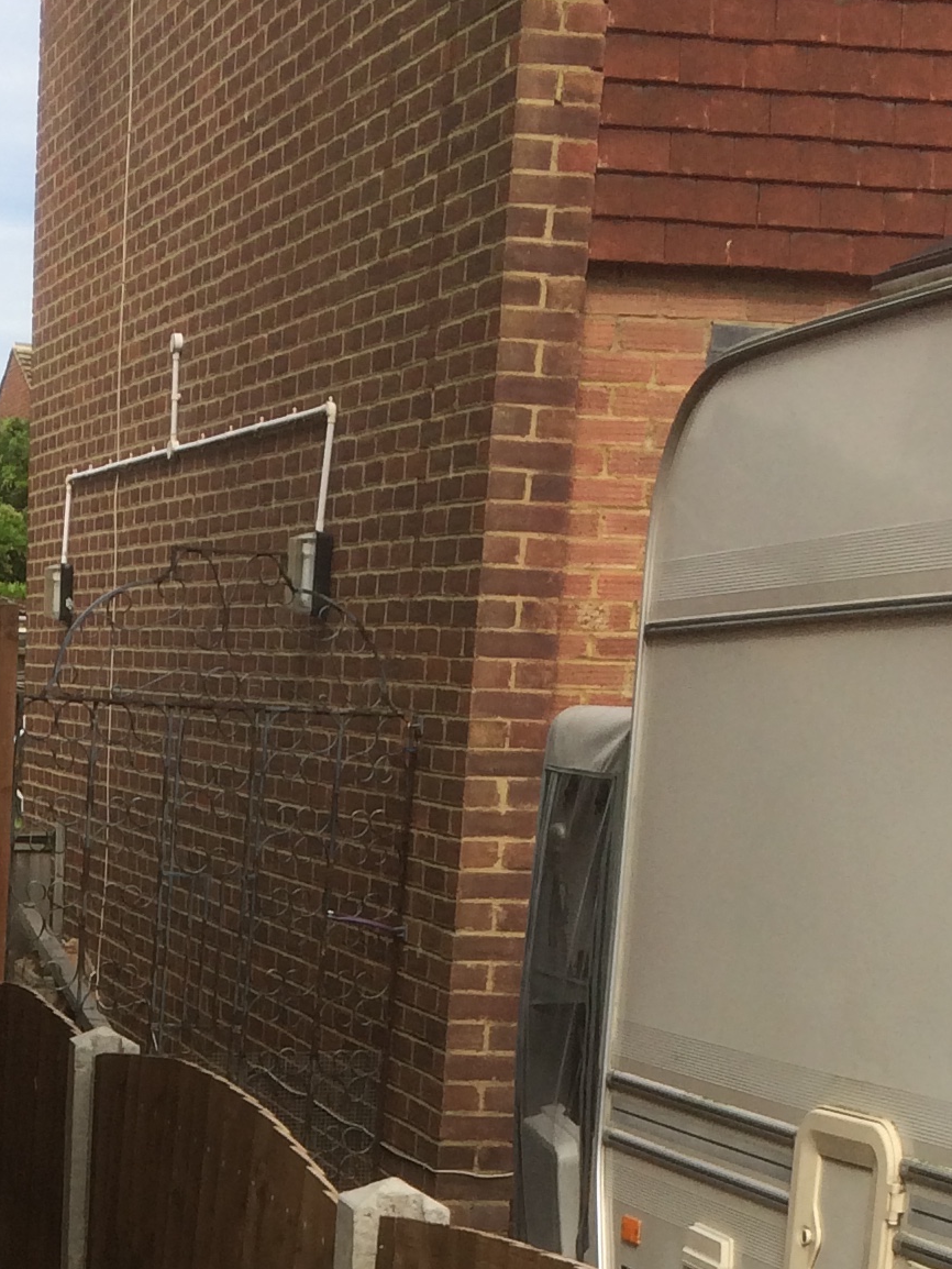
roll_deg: -0.5
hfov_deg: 17.5
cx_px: -47
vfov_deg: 21.8
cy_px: 1586
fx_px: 3006
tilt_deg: -17.1
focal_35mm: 82
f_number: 2.2
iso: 32
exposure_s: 1/954
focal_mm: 4.15
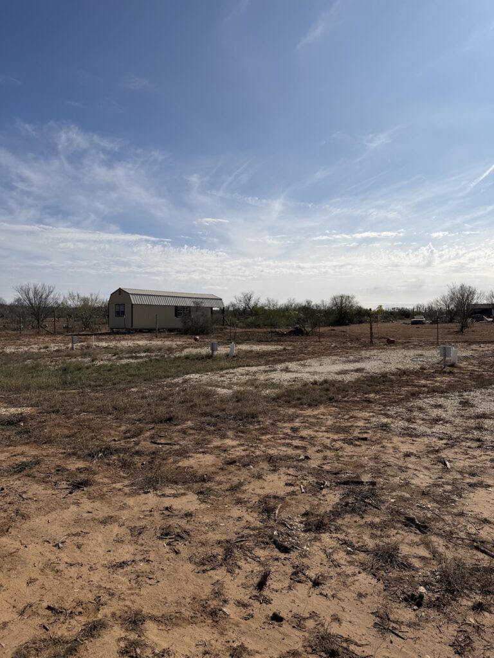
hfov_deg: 56.8
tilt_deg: +2.1
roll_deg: +1.2
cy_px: 329
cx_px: 247
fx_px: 457
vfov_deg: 71.6
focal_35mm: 24
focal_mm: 6.76
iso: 80
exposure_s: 1/17544
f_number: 1.78
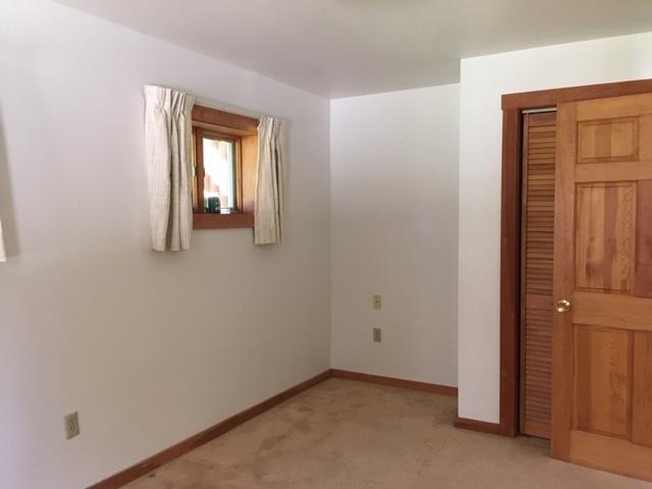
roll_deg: +1.2
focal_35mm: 29
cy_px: 244
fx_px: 546
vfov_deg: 48.2
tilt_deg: -4.6
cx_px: 326
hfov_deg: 61.7
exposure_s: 1/30
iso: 200
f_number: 2.2
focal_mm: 4.15
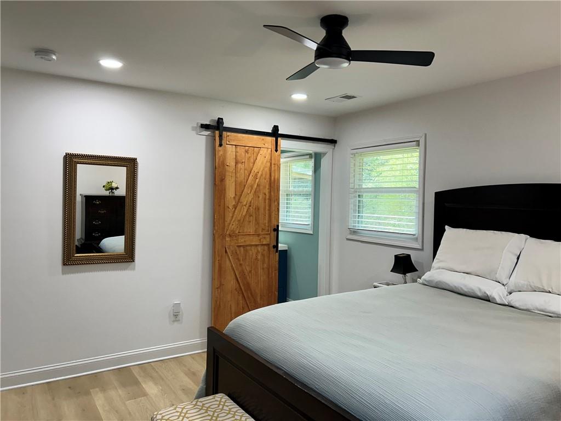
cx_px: 280
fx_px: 421
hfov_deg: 67.3
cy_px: 210
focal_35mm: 26
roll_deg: -1.1
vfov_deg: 53.1
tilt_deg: -0.7
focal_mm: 5.7
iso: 80
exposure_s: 1/120
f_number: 1.5
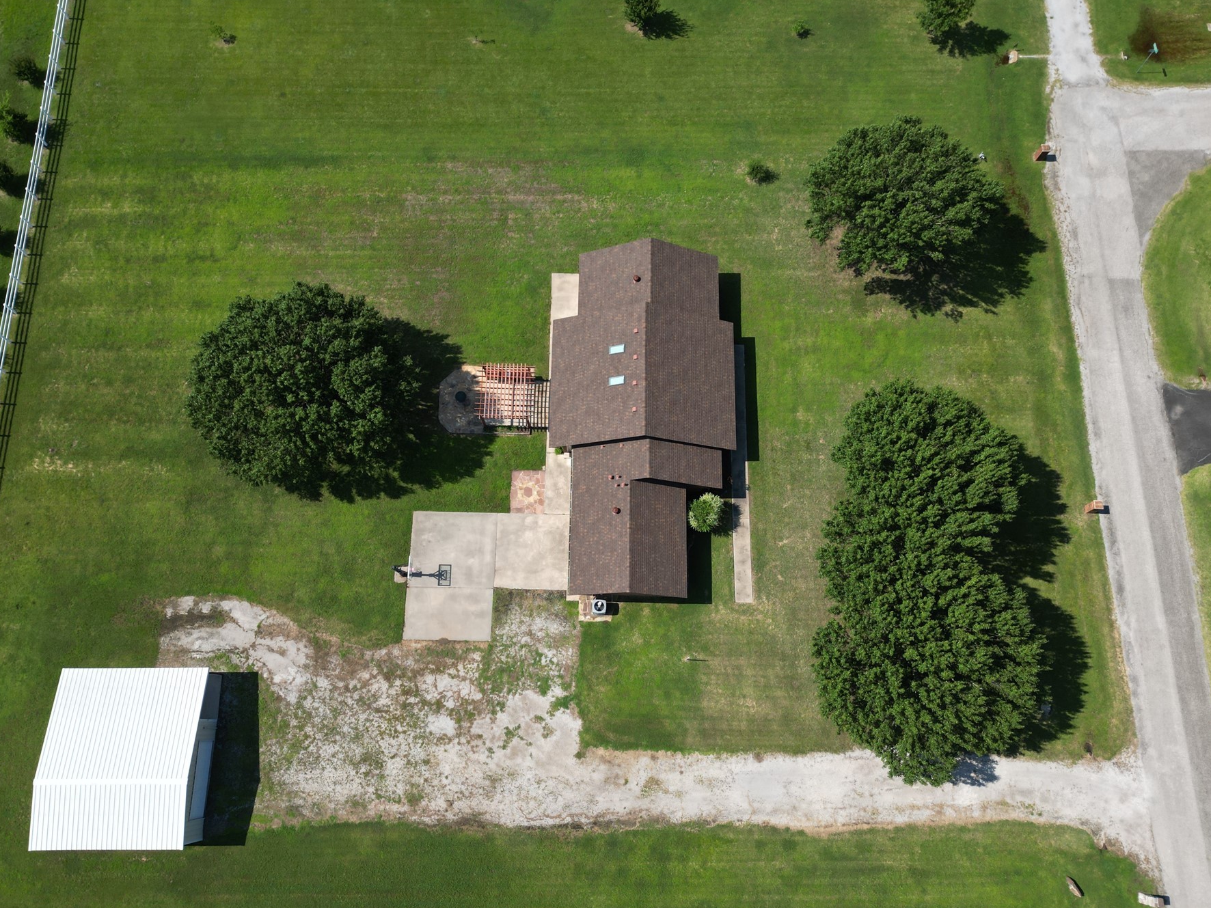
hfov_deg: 67.3
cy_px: 467
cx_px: 607
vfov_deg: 53.1
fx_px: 910
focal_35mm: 26
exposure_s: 1/2500
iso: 100
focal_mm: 6.72
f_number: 1.7
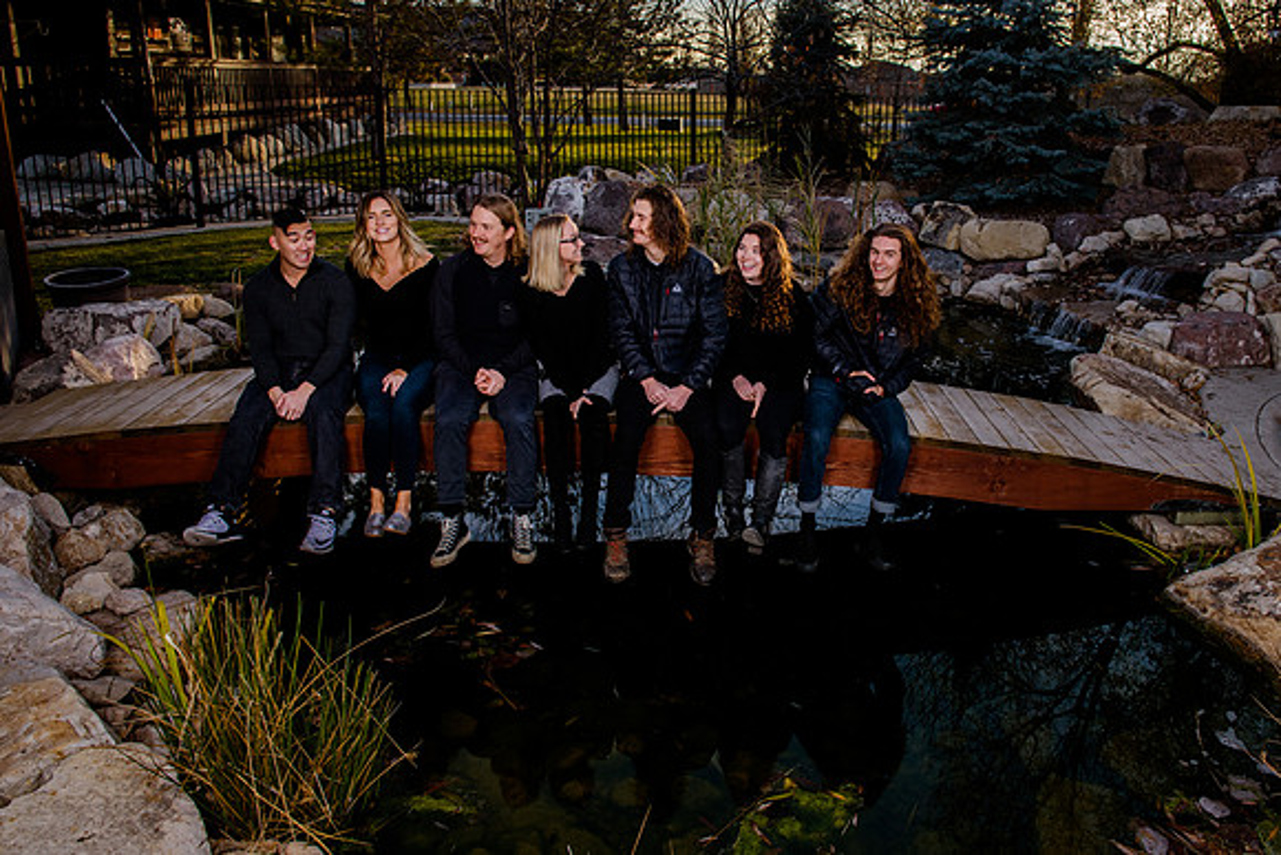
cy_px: 381
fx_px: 1048
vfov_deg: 44.3
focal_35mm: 29
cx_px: 713
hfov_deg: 62.7
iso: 200
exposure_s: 1/160
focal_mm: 26
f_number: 8
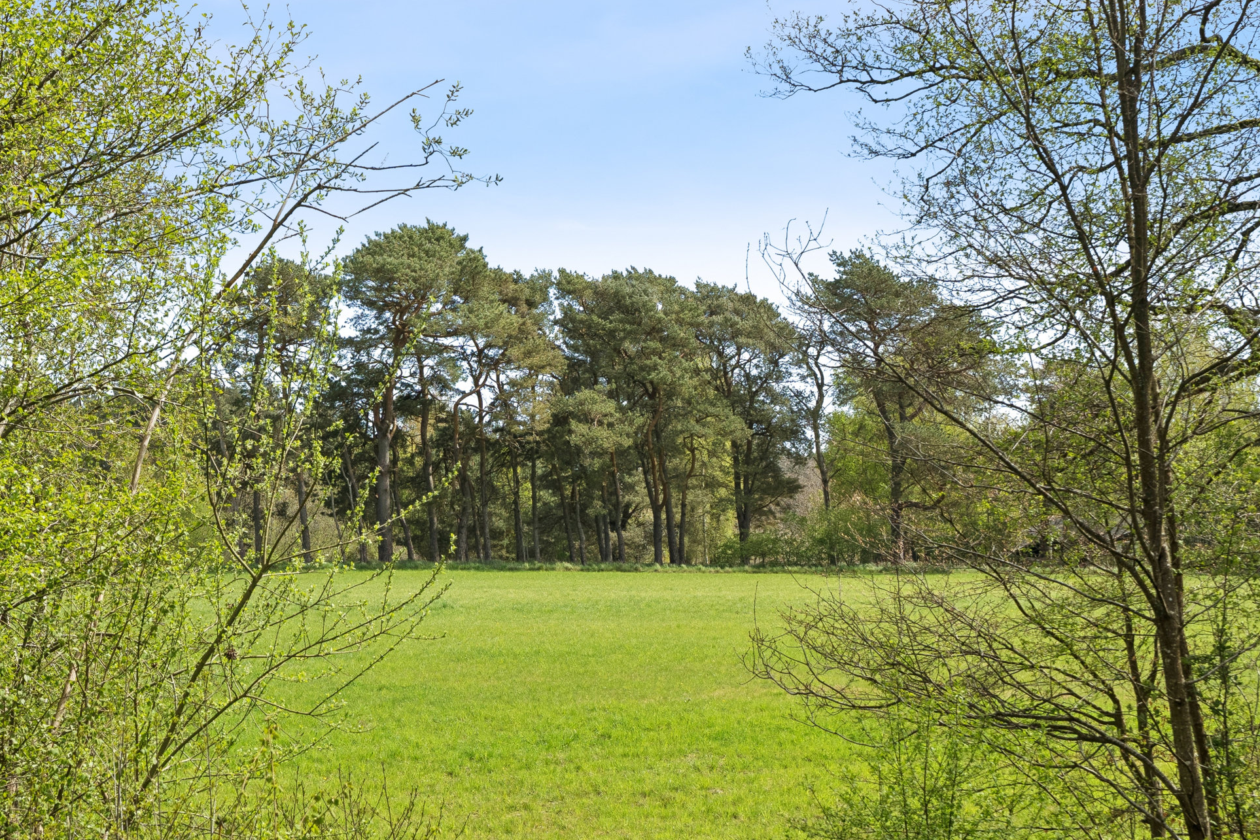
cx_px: 650
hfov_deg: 25.1
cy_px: 528
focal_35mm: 81
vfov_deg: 16.8
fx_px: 2835
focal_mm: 35
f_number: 4.5
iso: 160
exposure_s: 1/1250
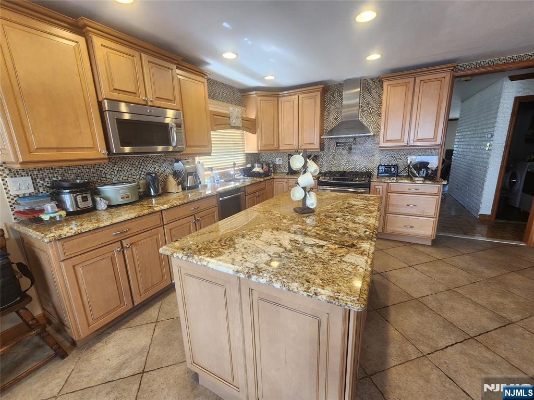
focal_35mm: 13
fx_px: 201
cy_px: 200
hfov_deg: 106.2
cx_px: 267
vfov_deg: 89.9
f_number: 2.2
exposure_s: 1/60
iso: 160
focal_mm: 2.2
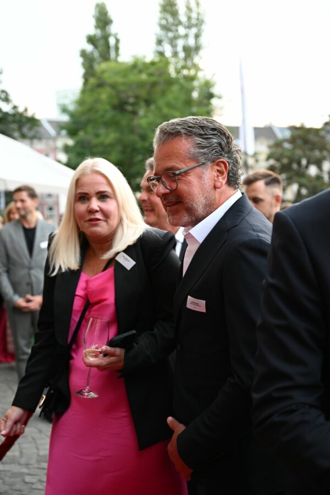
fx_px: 577
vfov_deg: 46.4
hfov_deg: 31.9
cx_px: 165
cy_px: 248
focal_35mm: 42
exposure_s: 1/250
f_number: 3.2
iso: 1250
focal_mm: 42
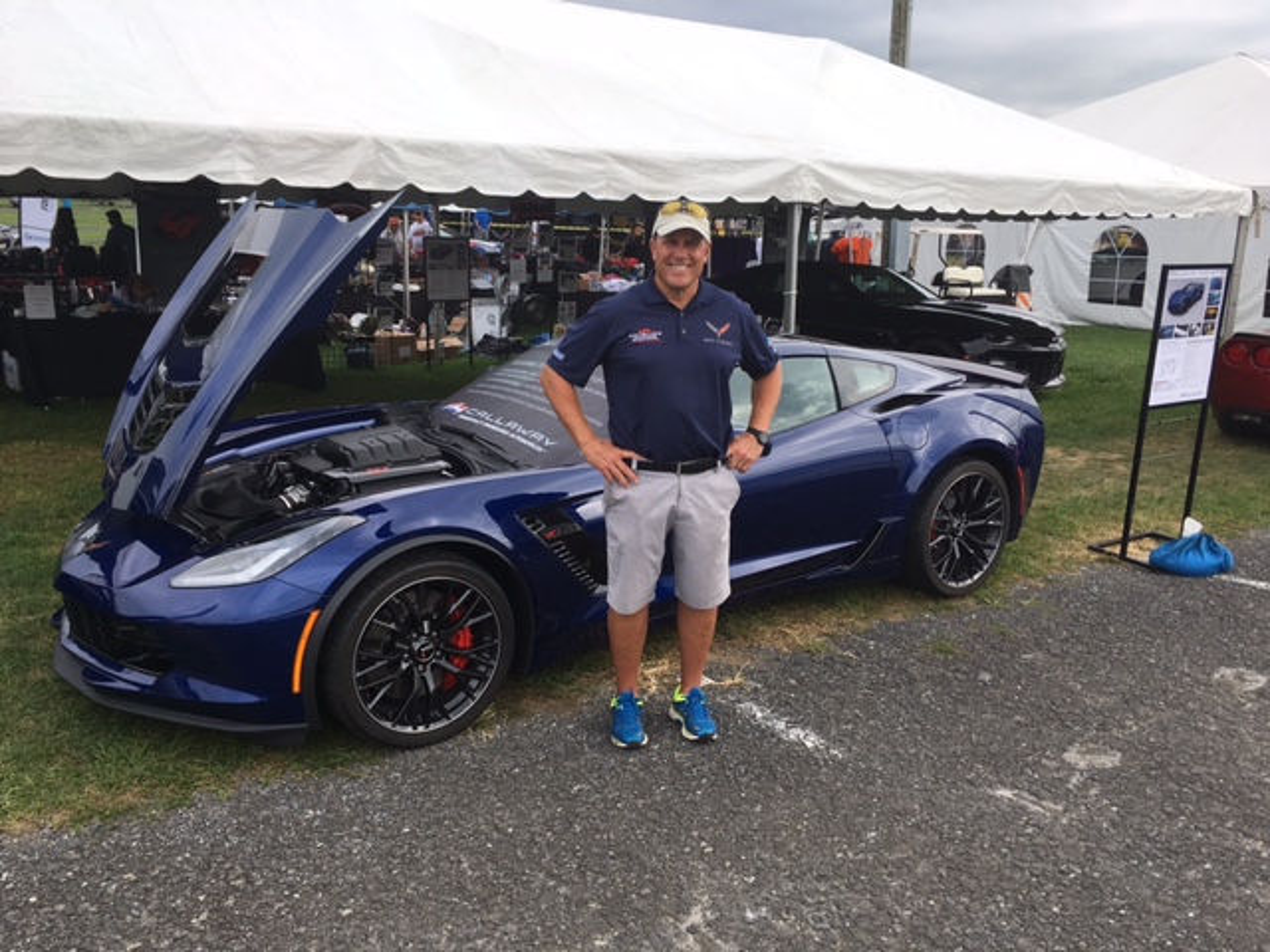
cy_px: 476
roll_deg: -1.1
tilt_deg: -12.2
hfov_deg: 61.7
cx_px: 635
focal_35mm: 29
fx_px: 1064
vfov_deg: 48.2
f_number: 2.2
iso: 25
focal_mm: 4.15
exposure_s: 1/641
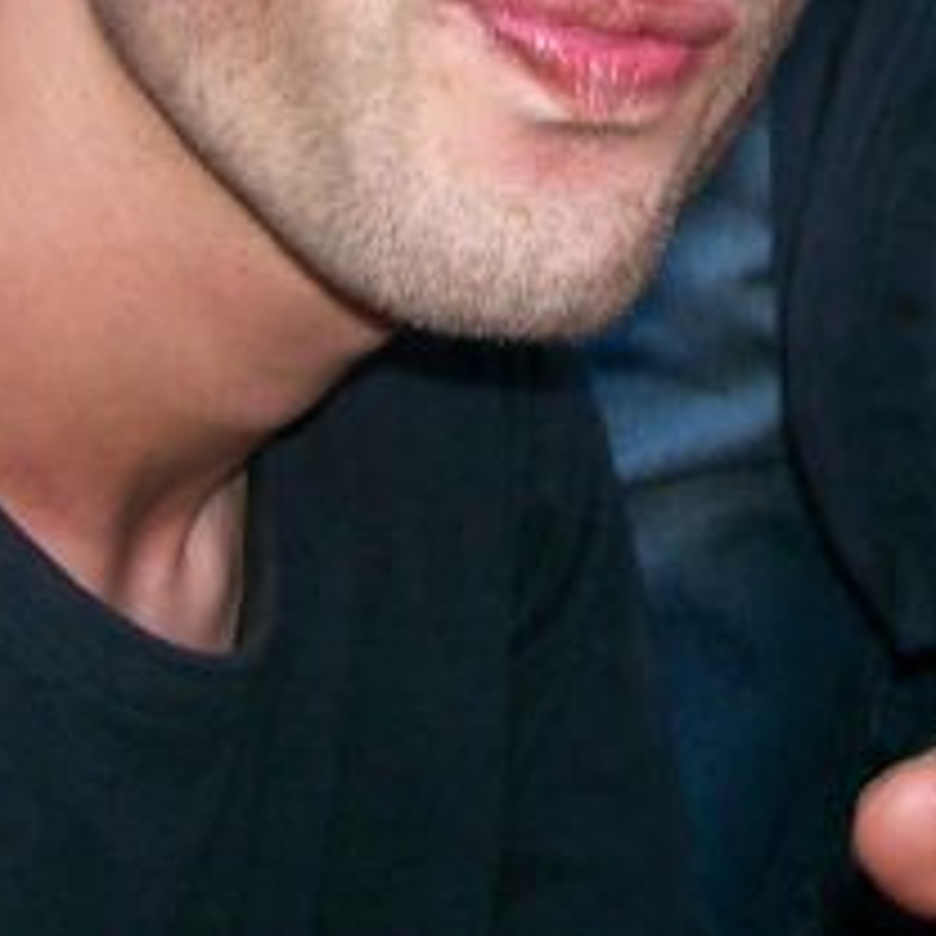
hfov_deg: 14.3
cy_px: -248
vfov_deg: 13.8
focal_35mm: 122
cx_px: 536
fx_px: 3732
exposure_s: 1/64
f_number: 2.7
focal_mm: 6
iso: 80
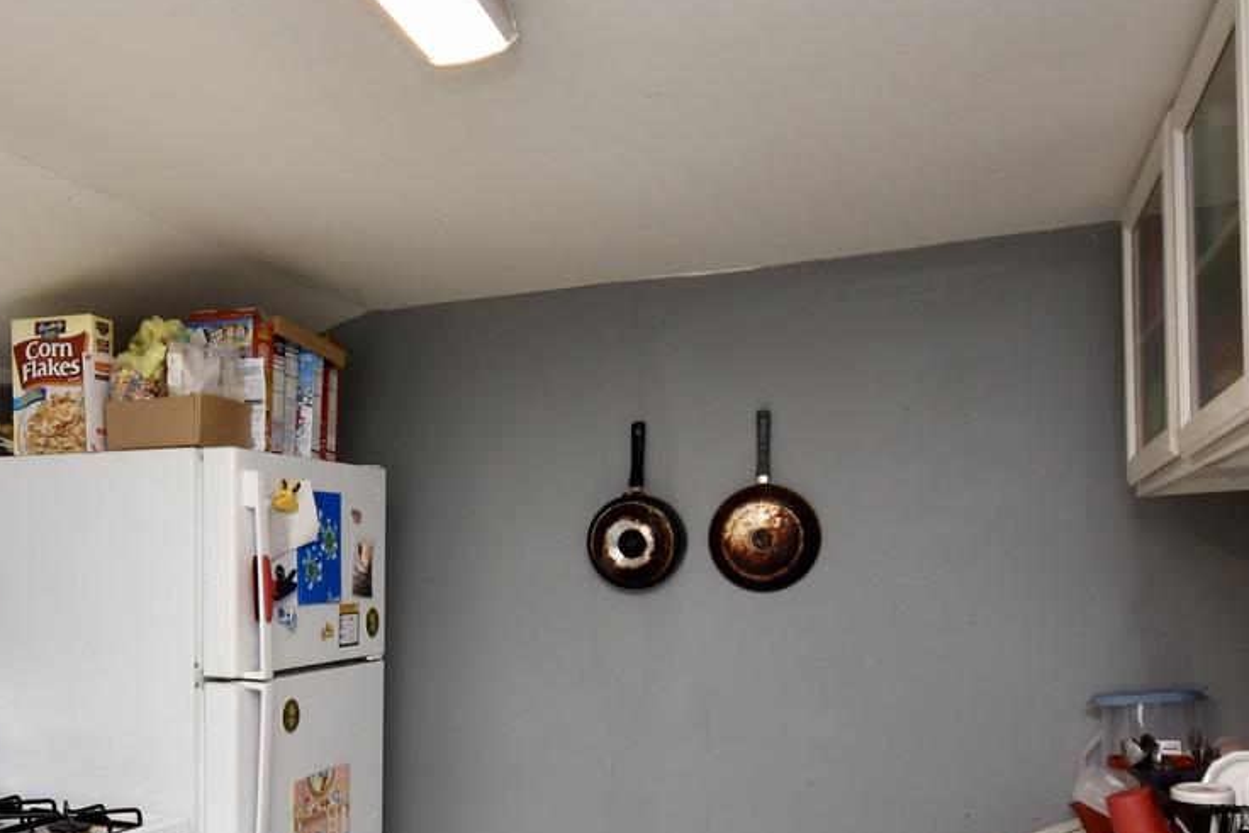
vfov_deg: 38.5
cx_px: 370
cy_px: 662
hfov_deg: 55.4
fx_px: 1145
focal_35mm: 33
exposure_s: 1/60
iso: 320
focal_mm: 10
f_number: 4
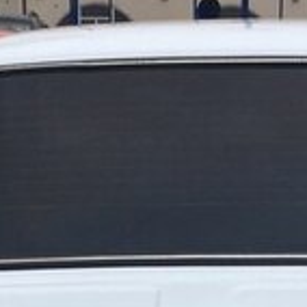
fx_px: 1194
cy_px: 392
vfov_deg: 14.1
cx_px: 190
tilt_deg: -15.0
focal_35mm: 119
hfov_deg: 14.6
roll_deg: -0.4
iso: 25
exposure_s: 1/100
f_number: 2.2
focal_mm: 4.15
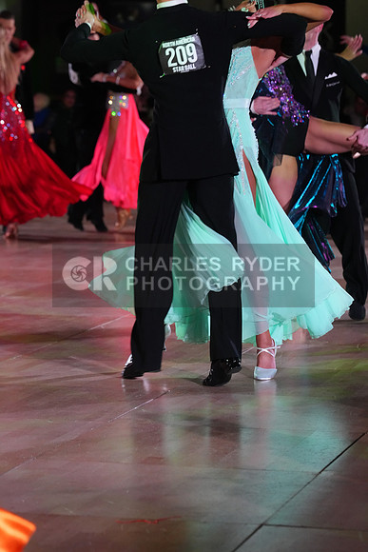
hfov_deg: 8.9
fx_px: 2360
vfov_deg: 13.3
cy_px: 276
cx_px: 184
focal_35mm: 154
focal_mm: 154
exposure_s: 1/250
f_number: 5.6
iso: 4000
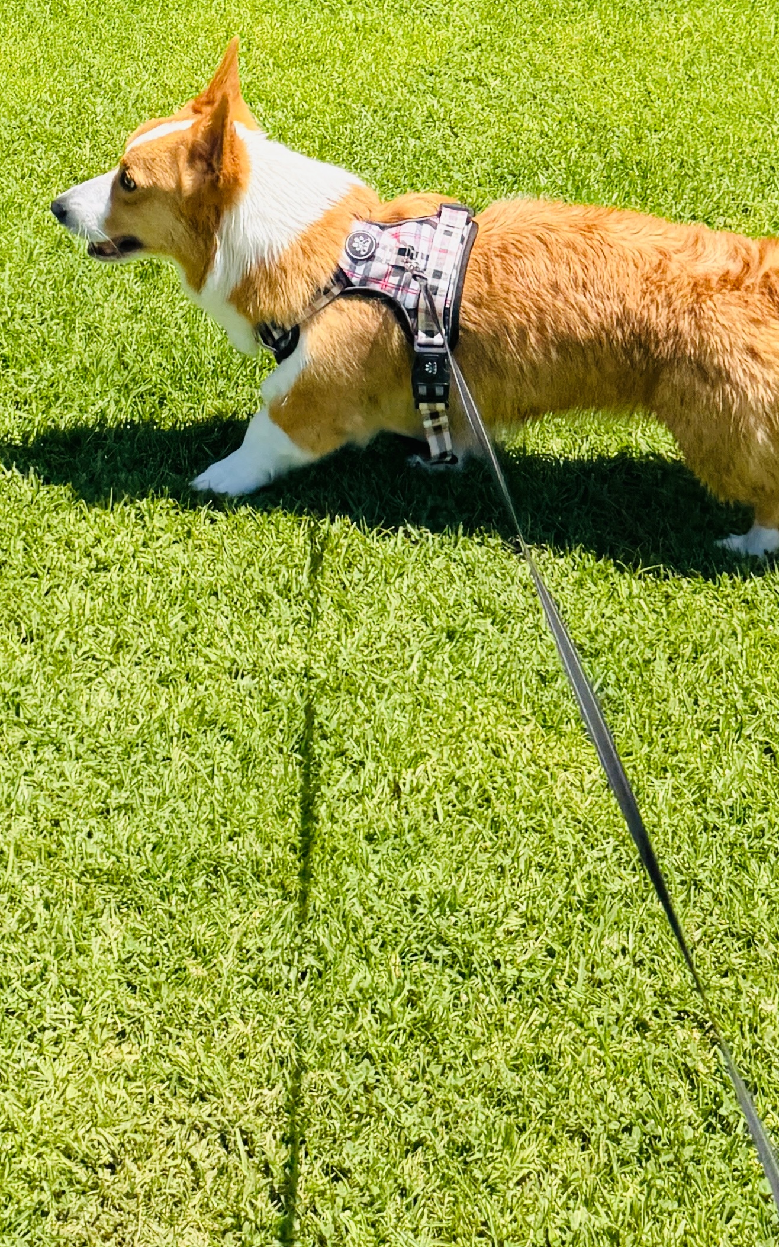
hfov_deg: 18.7
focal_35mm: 69
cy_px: -111
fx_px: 2344
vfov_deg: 27.4
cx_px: 155
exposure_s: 1/2703
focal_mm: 6.76
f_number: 1.78
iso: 80
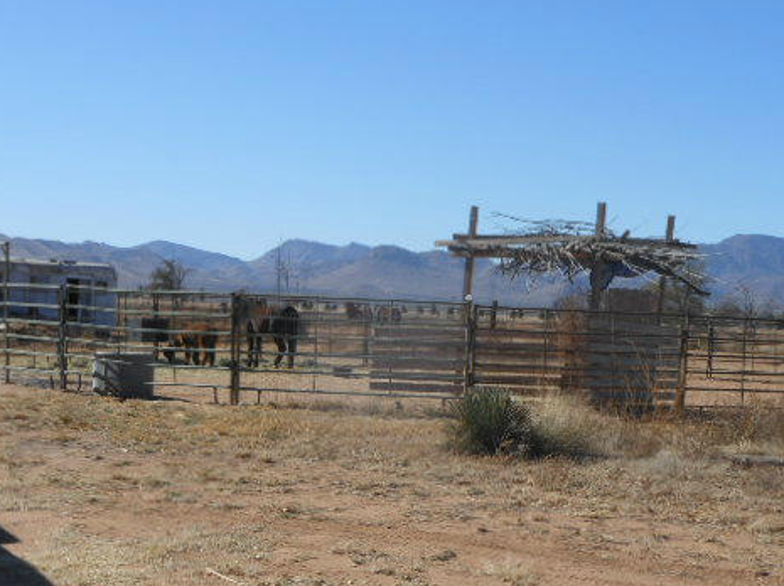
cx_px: 381
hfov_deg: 31.2
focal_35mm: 62
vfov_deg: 23.6
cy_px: 359
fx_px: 1403
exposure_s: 1/640
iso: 80
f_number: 4.6
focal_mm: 8.1
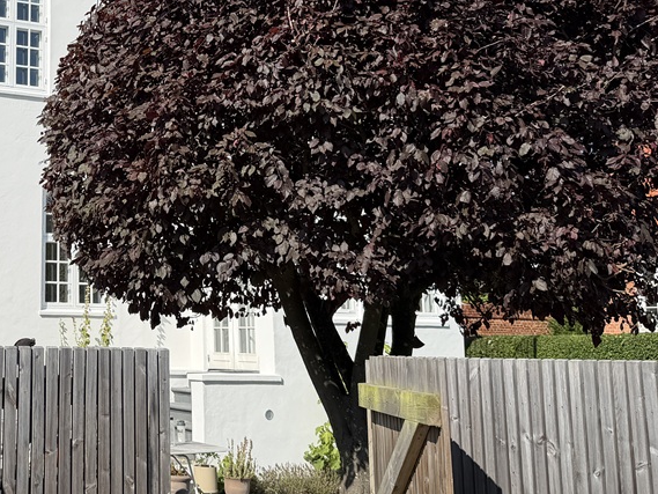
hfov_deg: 33.1
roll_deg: -1.6
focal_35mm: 54
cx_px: 30
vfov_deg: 26.8
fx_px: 1027
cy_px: 143
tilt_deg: +10.9
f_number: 1.78
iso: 80
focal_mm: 6.76
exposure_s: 1/3953
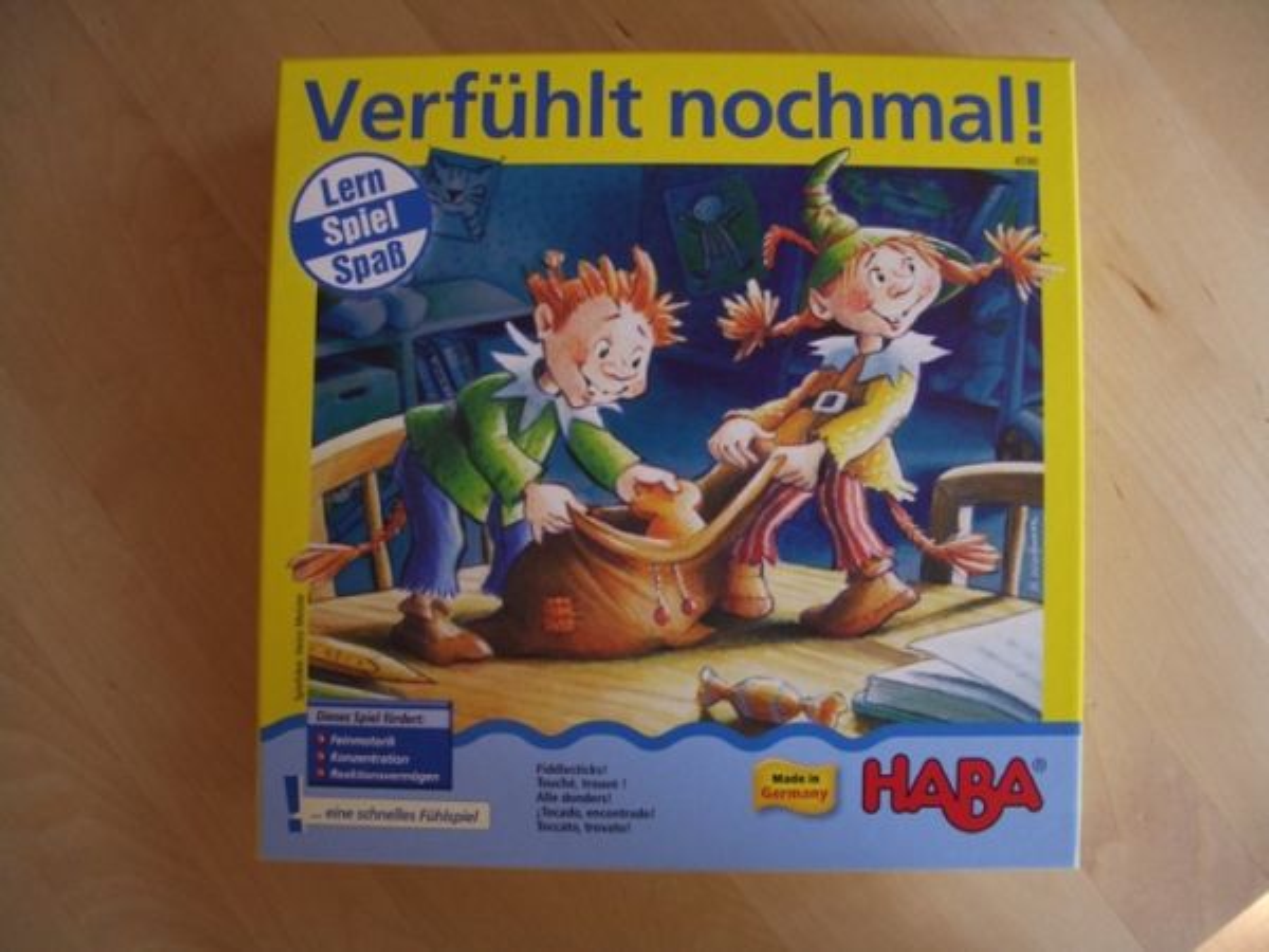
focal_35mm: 35
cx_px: 634
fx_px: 1283
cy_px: 476
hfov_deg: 52.6
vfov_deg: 40.7
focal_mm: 5.8
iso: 100
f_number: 2.6
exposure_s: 1/50
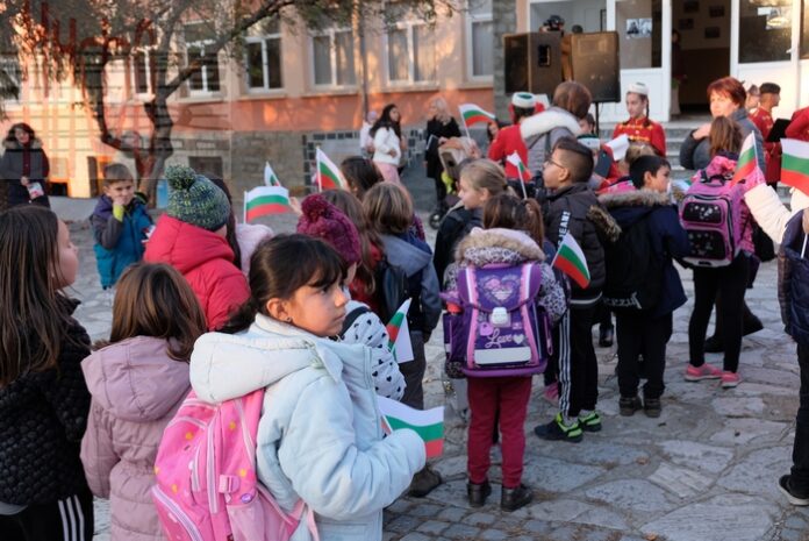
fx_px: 944
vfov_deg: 31.9
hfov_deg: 46.4
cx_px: 404
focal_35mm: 42
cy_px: 270
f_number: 4.5
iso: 400
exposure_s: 1/160
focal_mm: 28.2
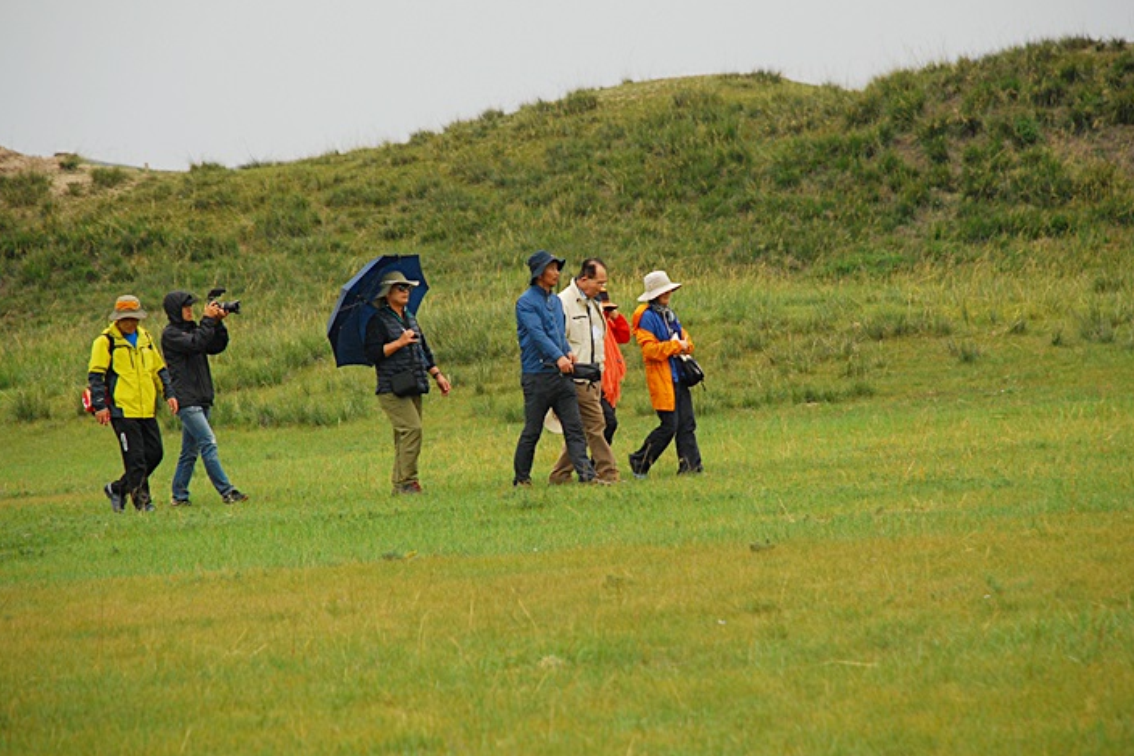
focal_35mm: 231
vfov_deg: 6.0
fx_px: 7261
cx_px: 546
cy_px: 350
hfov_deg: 8.9
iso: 400
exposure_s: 1/500
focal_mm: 135
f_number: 6.3
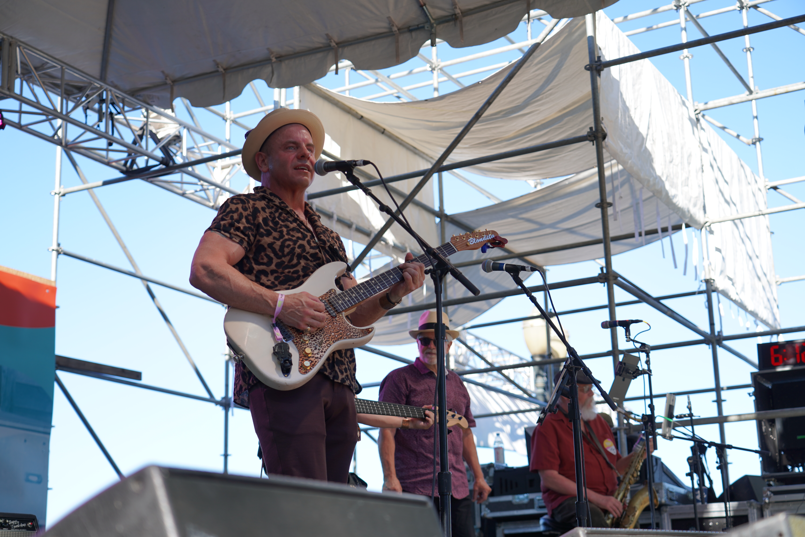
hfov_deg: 35.6
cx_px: 402
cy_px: 268
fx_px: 1252
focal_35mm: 56
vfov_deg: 24.2
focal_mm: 56
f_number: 4
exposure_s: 1/200
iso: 100
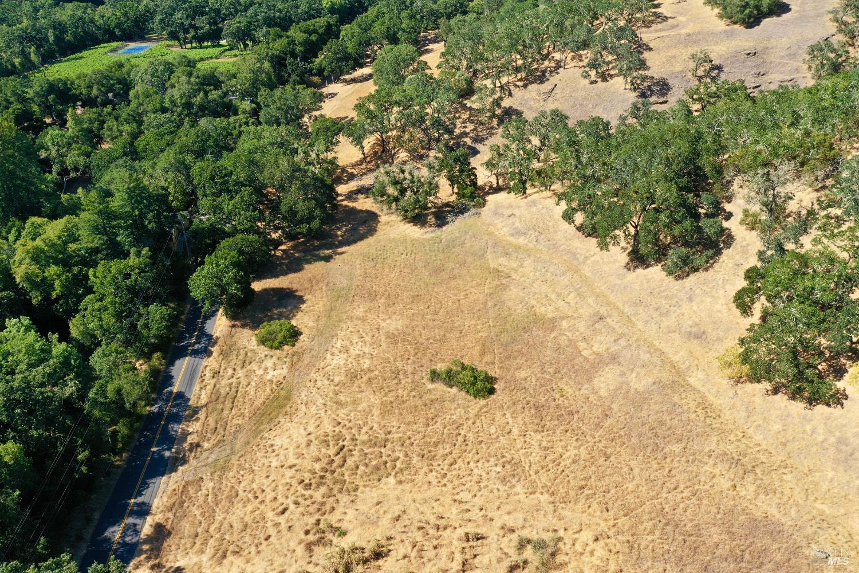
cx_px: 430
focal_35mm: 28
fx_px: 668
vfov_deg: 46.4
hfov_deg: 65.5
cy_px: 286
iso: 100
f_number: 6.3
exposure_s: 1/240
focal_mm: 10.26
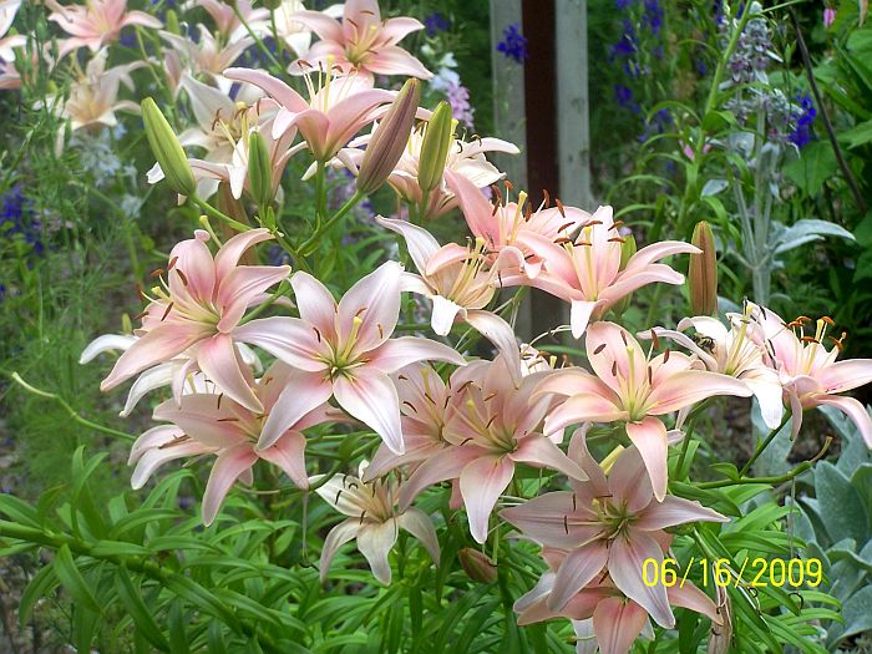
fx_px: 2947
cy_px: 327
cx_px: 436
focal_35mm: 117
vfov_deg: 12.7
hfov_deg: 16.8
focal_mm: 19.4
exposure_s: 1/750
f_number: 3.2
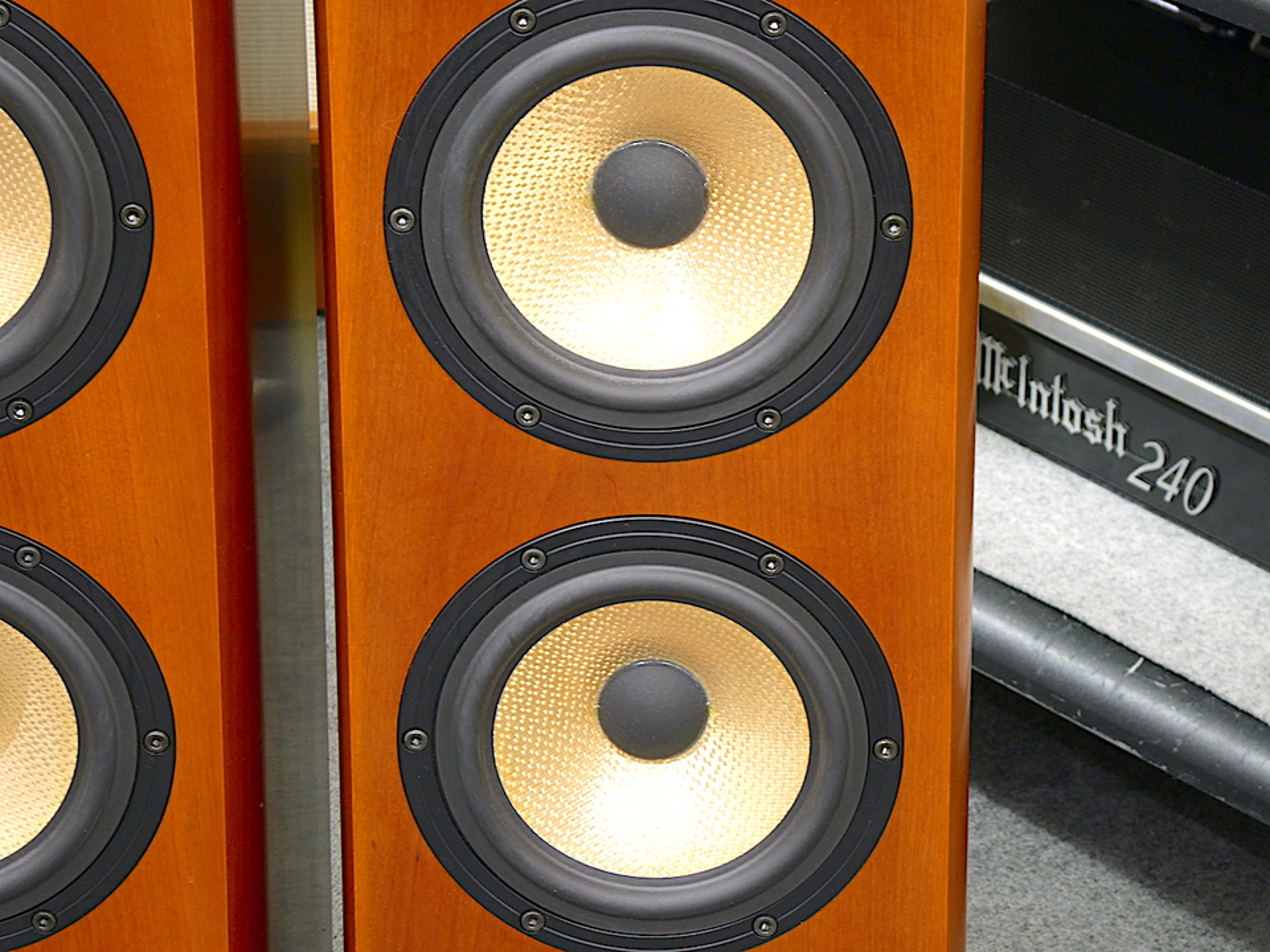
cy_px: 476
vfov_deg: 10.4
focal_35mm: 143
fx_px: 5246
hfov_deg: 13.8
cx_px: 635
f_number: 5.4
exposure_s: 1.3
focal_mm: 25.6
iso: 100
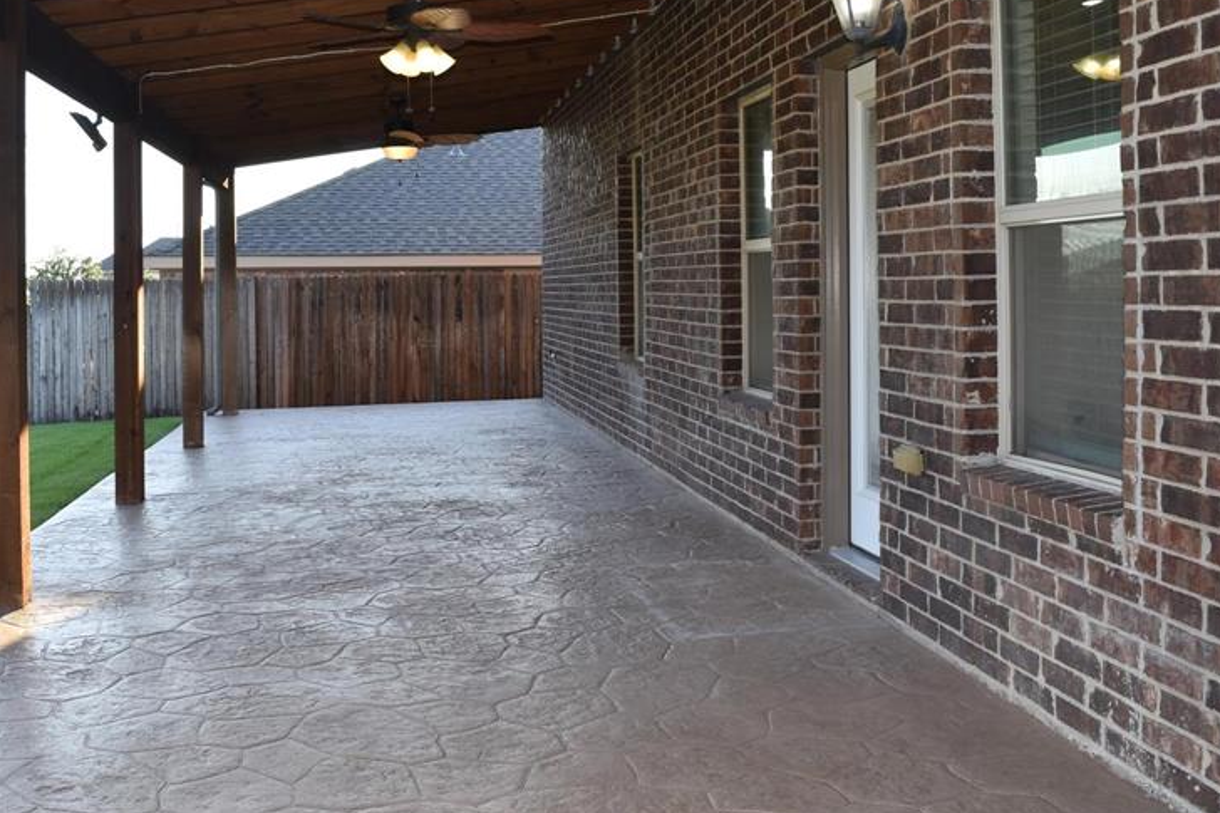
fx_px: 1287
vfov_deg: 34.7
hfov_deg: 50.3
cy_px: 278
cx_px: 478
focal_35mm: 38
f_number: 5.6
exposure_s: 1/125
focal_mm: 18
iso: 125
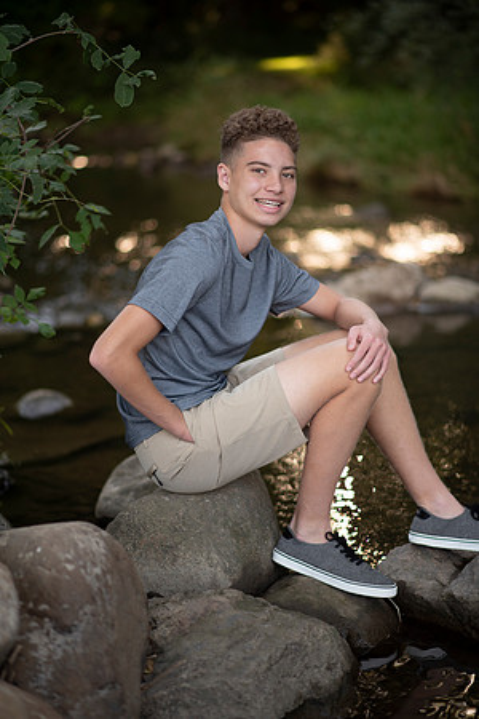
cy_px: 360
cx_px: 240
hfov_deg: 16.1
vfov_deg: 23.9
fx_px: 1696
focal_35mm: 85
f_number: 1.8
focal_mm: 85
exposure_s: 1/320
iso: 125
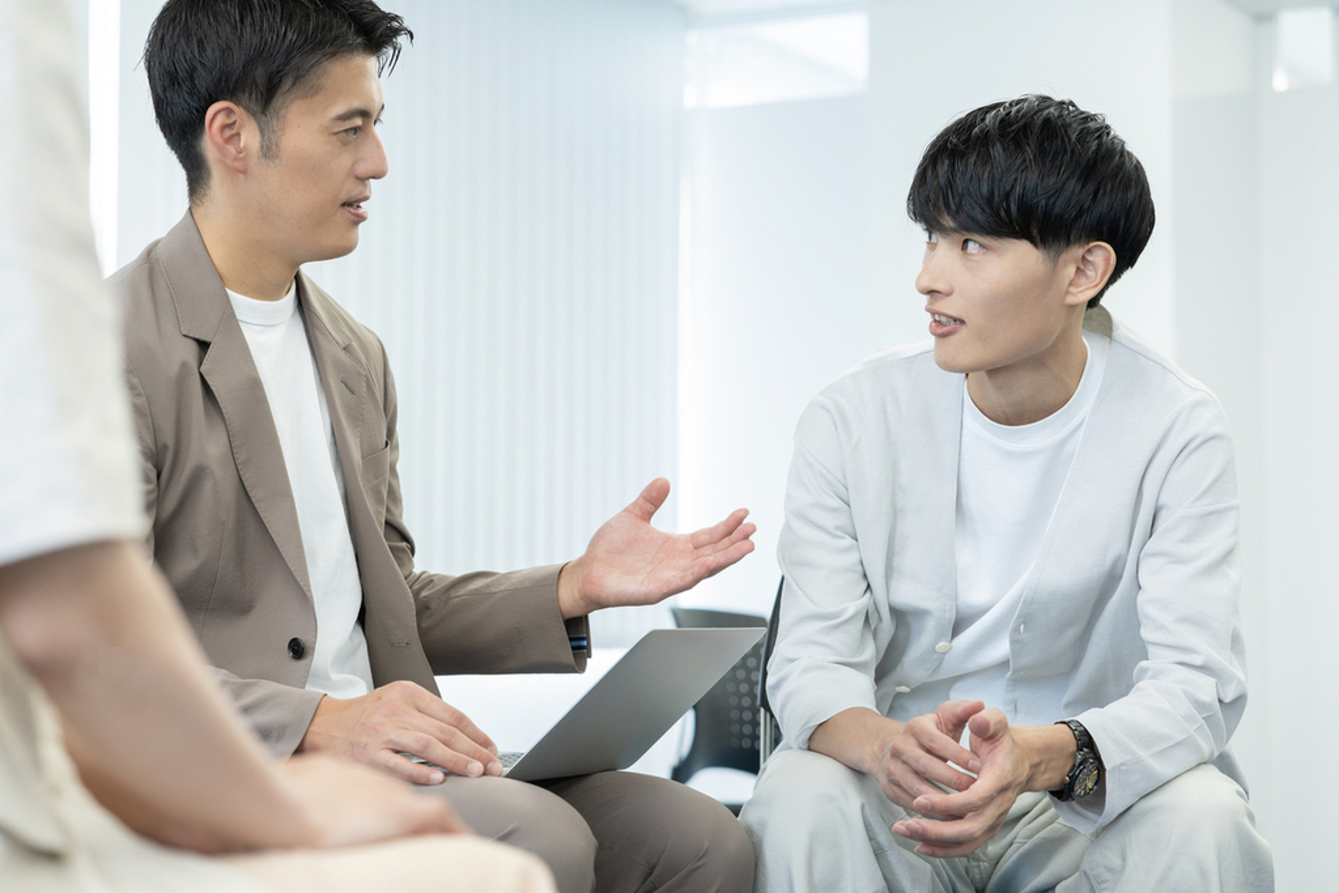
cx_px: 670
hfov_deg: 23.9
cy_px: 446
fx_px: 3162
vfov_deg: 16.1
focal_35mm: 85
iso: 800
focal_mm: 85
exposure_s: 1/125
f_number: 4.5
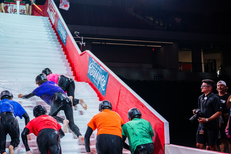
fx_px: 321
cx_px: 74
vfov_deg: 27.0
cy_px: 80
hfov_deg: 39.1
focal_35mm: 50
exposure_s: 1/640
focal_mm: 35
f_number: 2.8
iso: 640
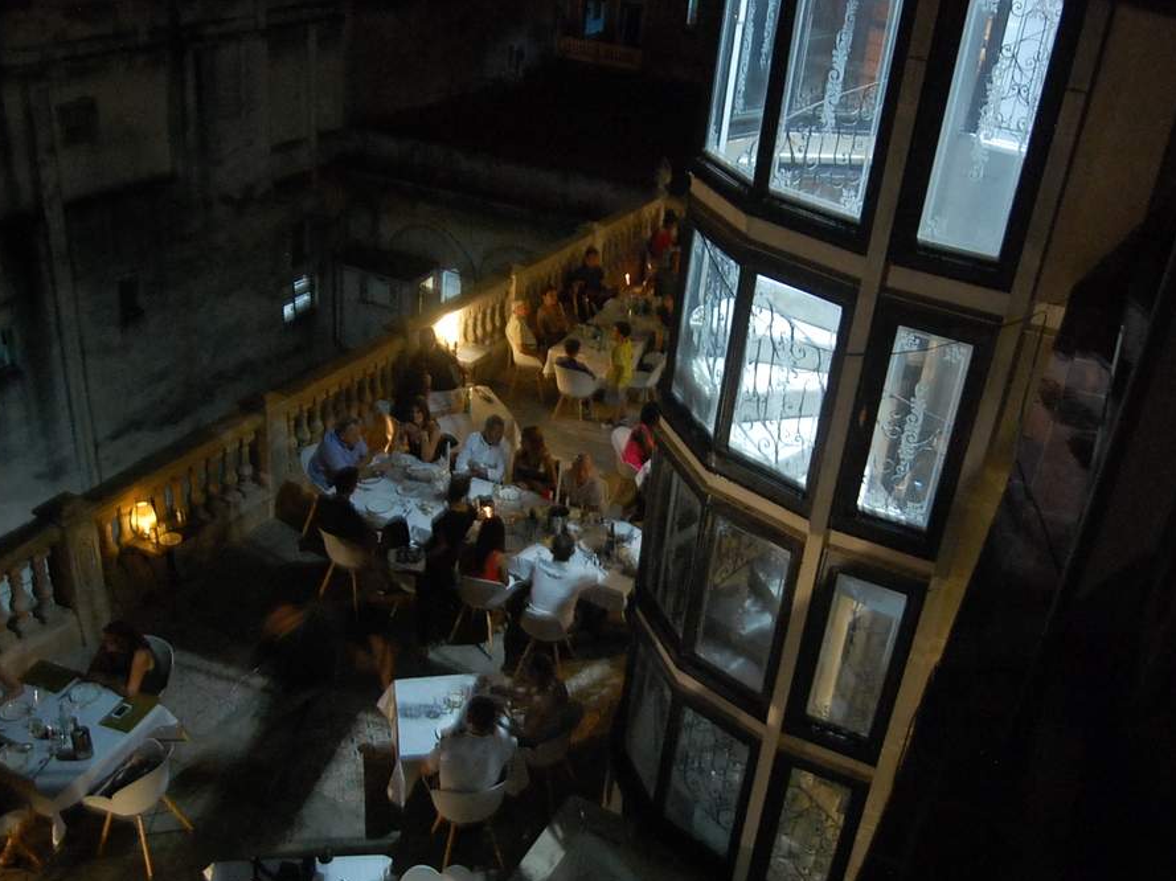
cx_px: 642
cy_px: 448
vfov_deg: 44.7
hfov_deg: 57.4
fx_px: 1072
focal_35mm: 32
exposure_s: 1/6
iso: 1600
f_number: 3.5
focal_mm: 19
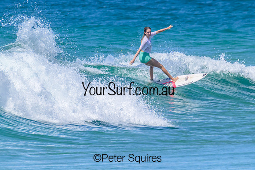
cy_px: 55
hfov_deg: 1.9
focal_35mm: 1087
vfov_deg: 1.3
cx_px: 165
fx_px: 7700
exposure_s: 1/2000
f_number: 16
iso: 1600
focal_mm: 800
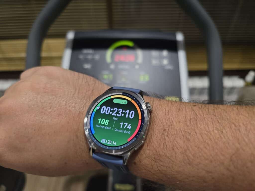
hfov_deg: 73.9
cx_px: 128
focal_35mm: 23
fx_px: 169
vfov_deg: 58.9
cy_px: 96
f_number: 1.7
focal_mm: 6.3
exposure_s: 1/100
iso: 320
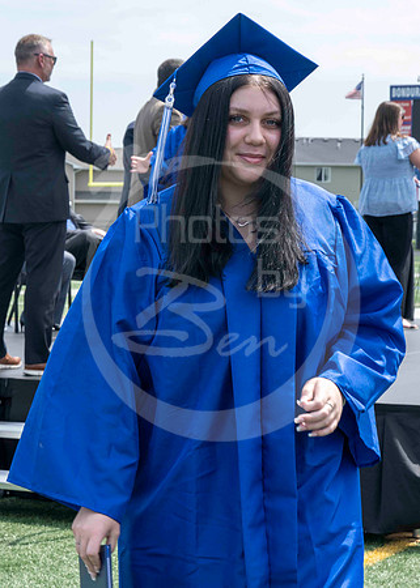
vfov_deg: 19.5
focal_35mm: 103
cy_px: 294
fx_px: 1716
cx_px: 172
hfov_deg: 13.9
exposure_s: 1/250
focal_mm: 70
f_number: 13
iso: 200
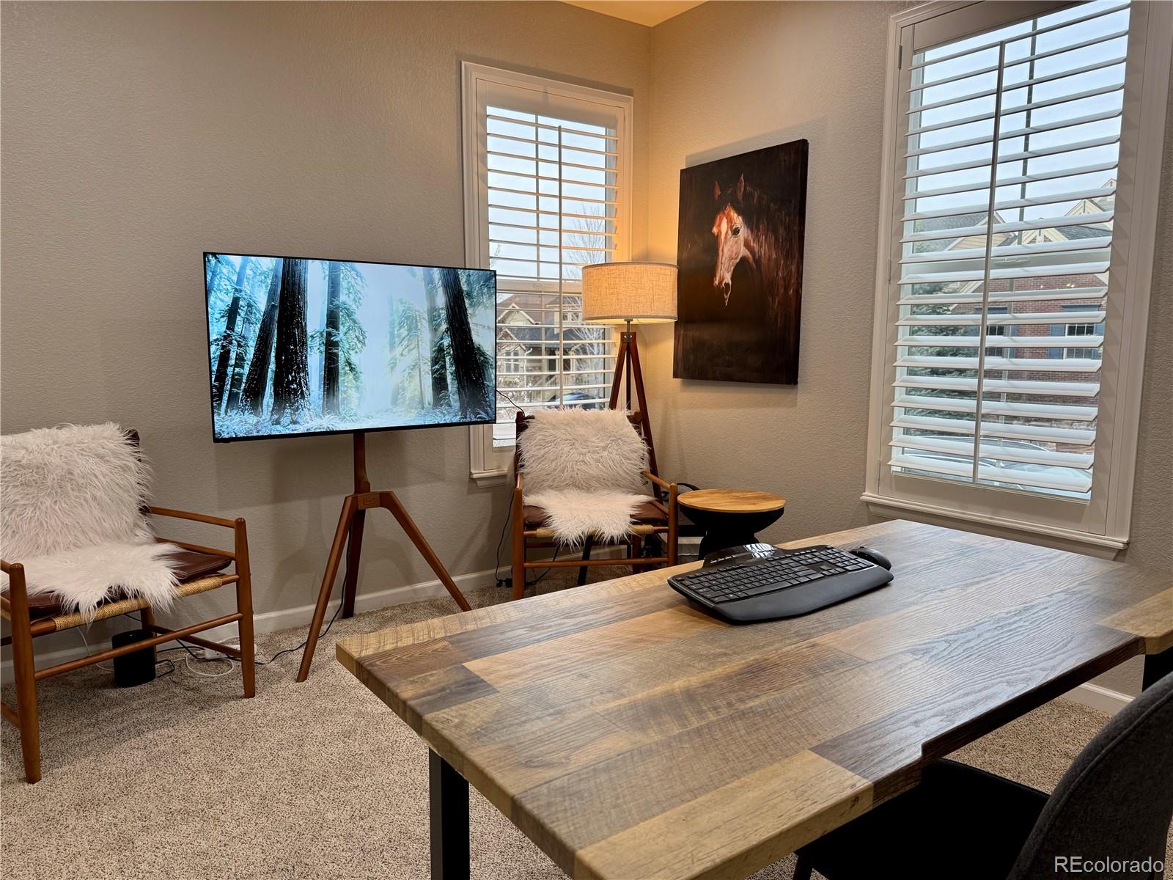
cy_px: 440
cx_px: 586
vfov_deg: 56.8
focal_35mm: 24
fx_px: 813
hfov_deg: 71.6
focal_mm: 6.76
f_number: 1.78
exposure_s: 1/120
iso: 160
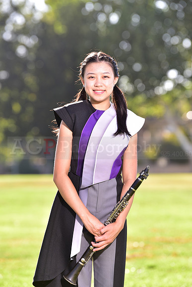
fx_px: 1439
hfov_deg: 7.6
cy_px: 144
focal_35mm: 180
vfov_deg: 11.4
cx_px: 96
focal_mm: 180
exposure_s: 1/200
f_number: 4.5
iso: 100
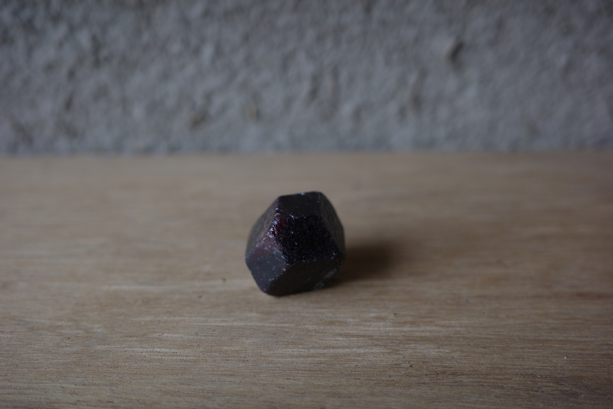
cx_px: 306
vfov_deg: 33.4
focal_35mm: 40
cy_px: 204
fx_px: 681
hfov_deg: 48.5
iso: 200
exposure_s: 1/80
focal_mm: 26
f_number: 2.8
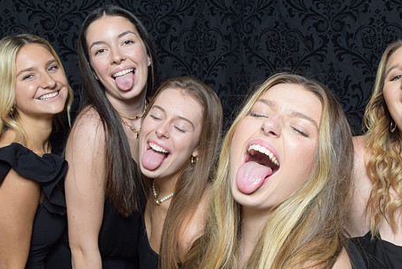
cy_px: 120
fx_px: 559
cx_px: 235
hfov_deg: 39.5
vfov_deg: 27.0
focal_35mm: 50
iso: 500
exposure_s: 1/60
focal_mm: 26
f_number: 20
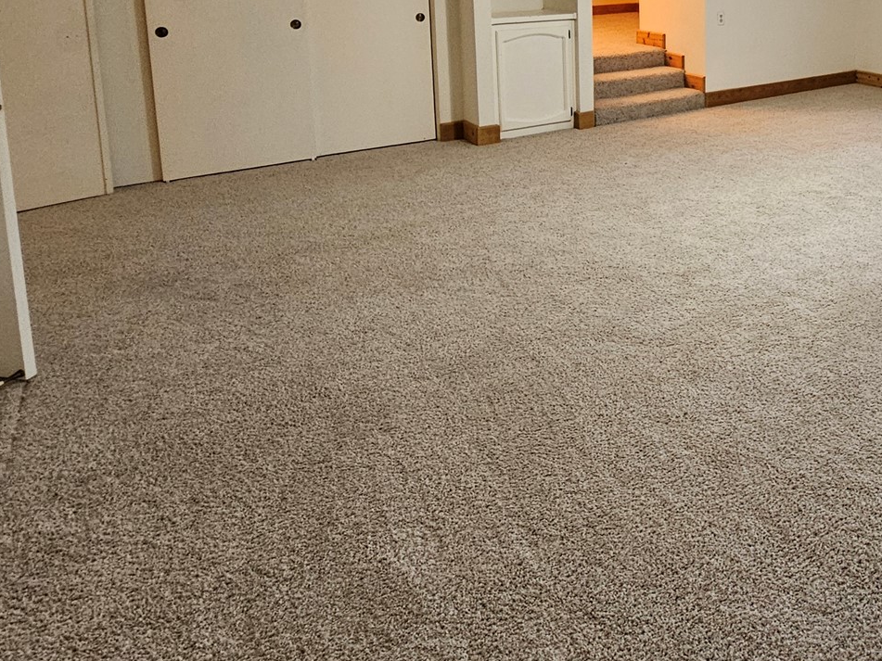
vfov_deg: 44.4
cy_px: 44
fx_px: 713
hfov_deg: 57.9
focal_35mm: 28
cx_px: 724
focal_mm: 2.2
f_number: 2.2
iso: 400
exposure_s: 1/60
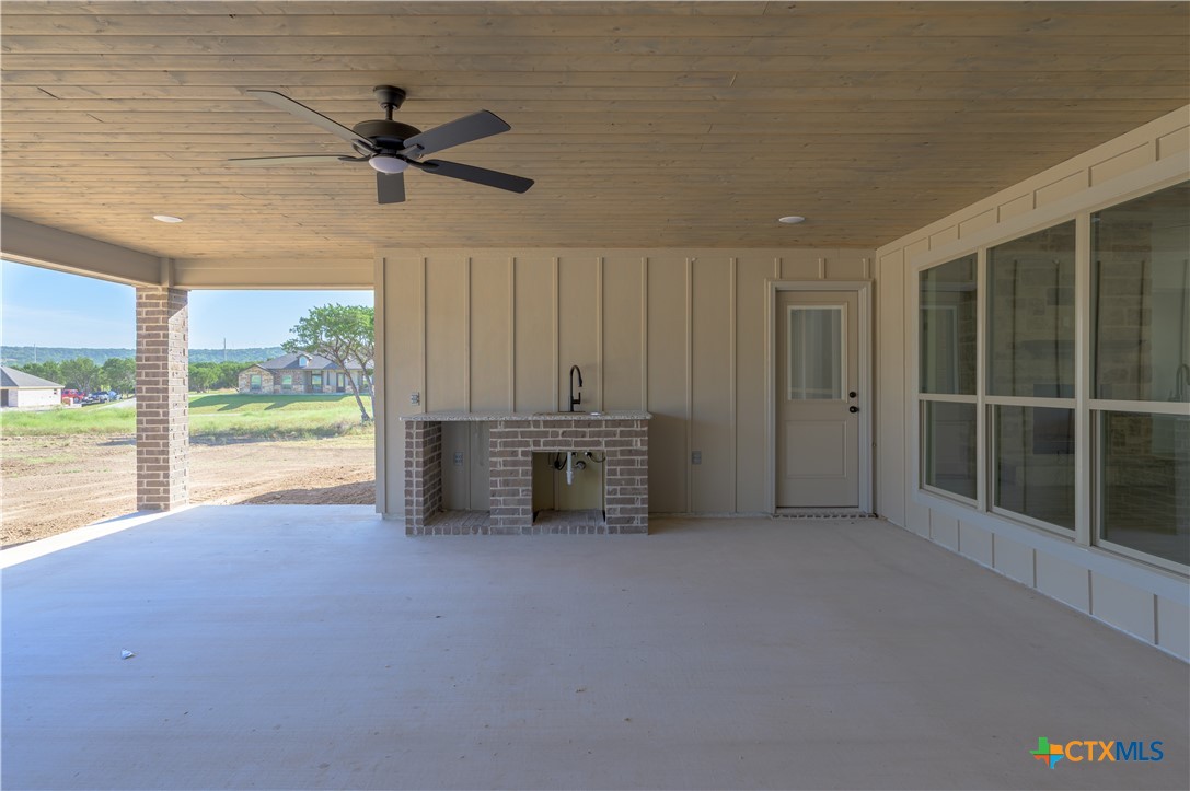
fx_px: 644
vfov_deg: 63.1
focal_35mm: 20
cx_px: 595
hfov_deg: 85.5
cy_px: 396
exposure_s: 1/200
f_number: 7.1
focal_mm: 19.5
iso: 100
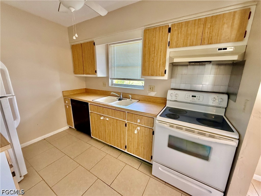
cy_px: 98
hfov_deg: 102.1
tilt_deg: -12.4
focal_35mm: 14
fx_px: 106
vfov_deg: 85.7
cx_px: 130
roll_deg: -0.8
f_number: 2.2
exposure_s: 1/120
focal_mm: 2.22
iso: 500
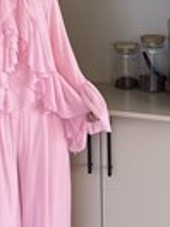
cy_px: 118
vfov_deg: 26.0
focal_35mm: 75
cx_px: 5
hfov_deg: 19.2
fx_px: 491
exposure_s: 1/121
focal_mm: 6.76
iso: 100
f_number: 1.78
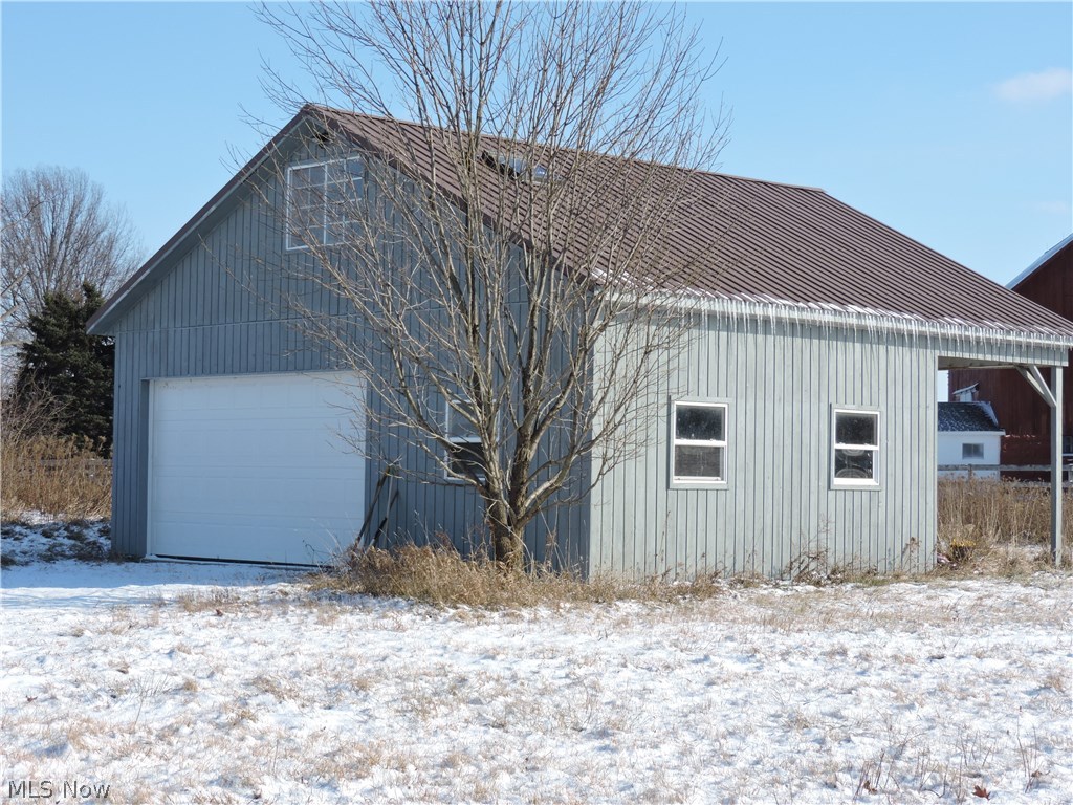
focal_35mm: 70
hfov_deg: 27.8
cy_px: 402
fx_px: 2170
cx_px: 536
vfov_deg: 21.0
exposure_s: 1/800
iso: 100
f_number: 3.9
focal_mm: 12.5
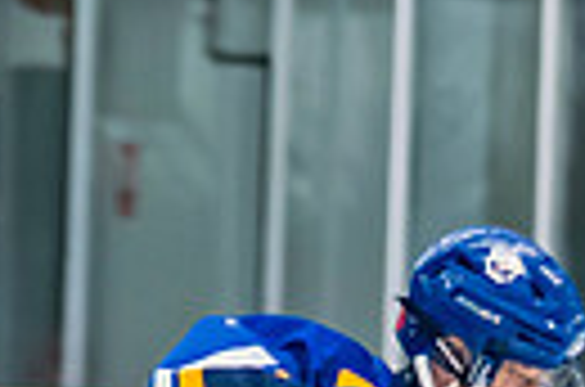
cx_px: 81
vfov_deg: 1.1
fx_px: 20798
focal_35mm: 1283
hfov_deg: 1.6
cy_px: 576
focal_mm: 150
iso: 2000
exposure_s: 1/640
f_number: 2.8
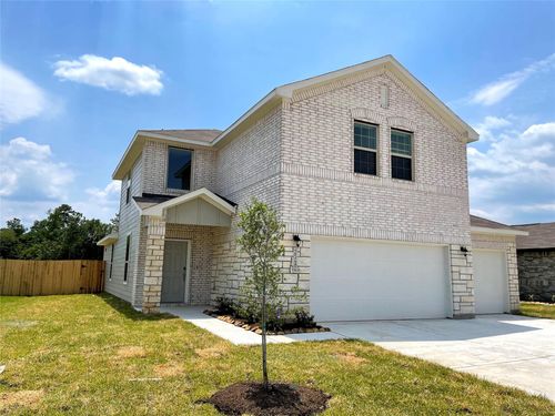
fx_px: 417
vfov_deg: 53.1
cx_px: 278
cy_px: 208
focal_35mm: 26
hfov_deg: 67.3
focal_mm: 4.2
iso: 32
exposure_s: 1/4831
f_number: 1.6
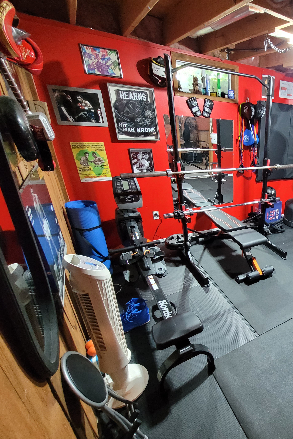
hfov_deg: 54.5
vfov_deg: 86.8
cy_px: 231
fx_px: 232
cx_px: 273
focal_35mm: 19
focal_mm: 1.74
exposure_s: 1/30
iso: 640
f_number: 2.2
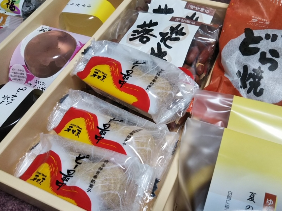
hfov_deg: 51.1
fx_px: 293
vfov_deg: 39.7
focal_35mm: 36
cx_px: 166
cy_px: 103
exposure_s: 1/30
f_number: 2.2
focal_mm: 4
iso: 64
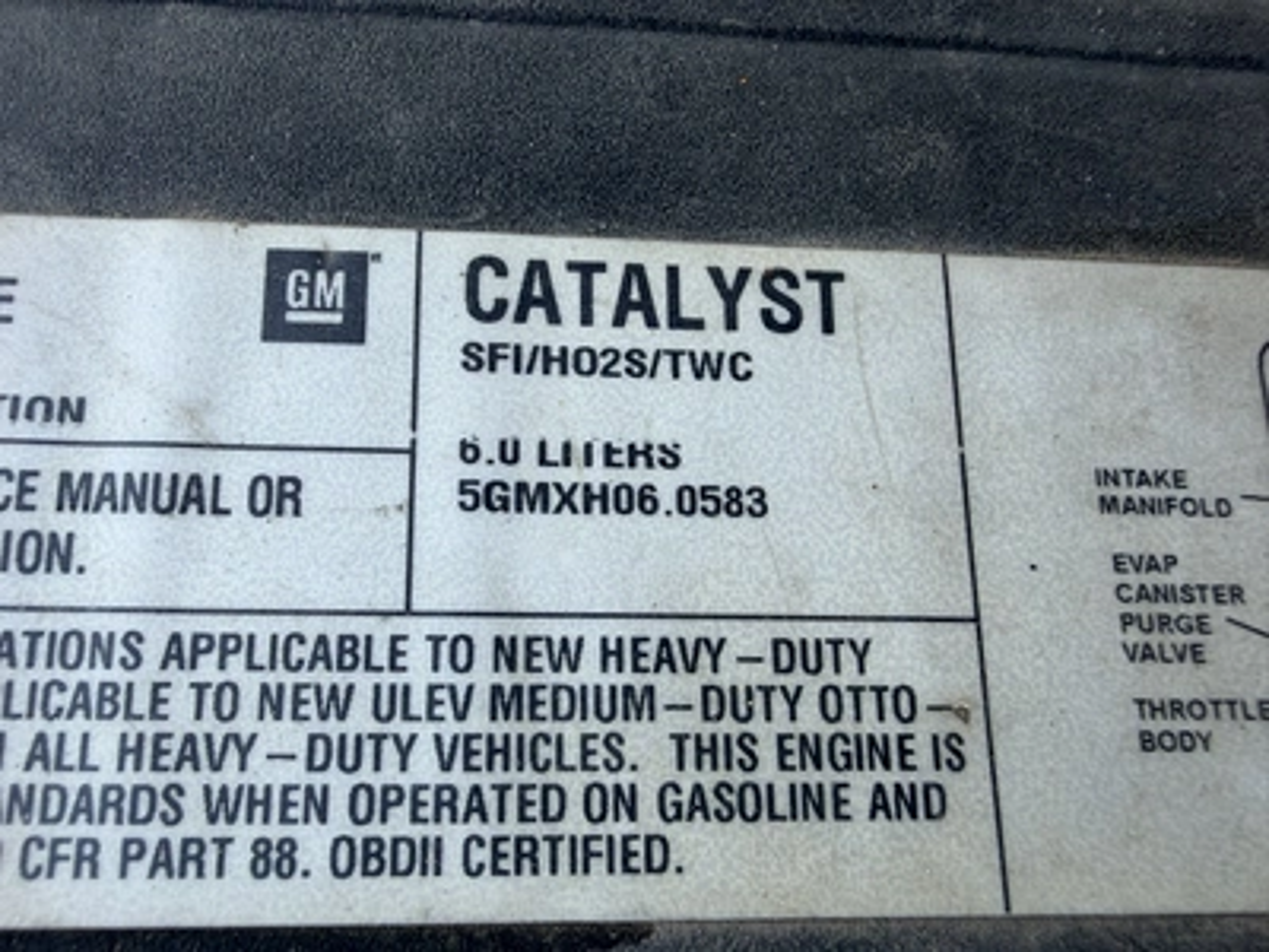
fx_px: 916
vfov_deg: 54.9
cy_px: 476
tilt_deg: -73.3
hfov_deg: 69.4
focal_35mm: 25
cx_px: 634
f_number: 2.2
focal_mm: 2.22
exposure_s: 1/219
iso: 40
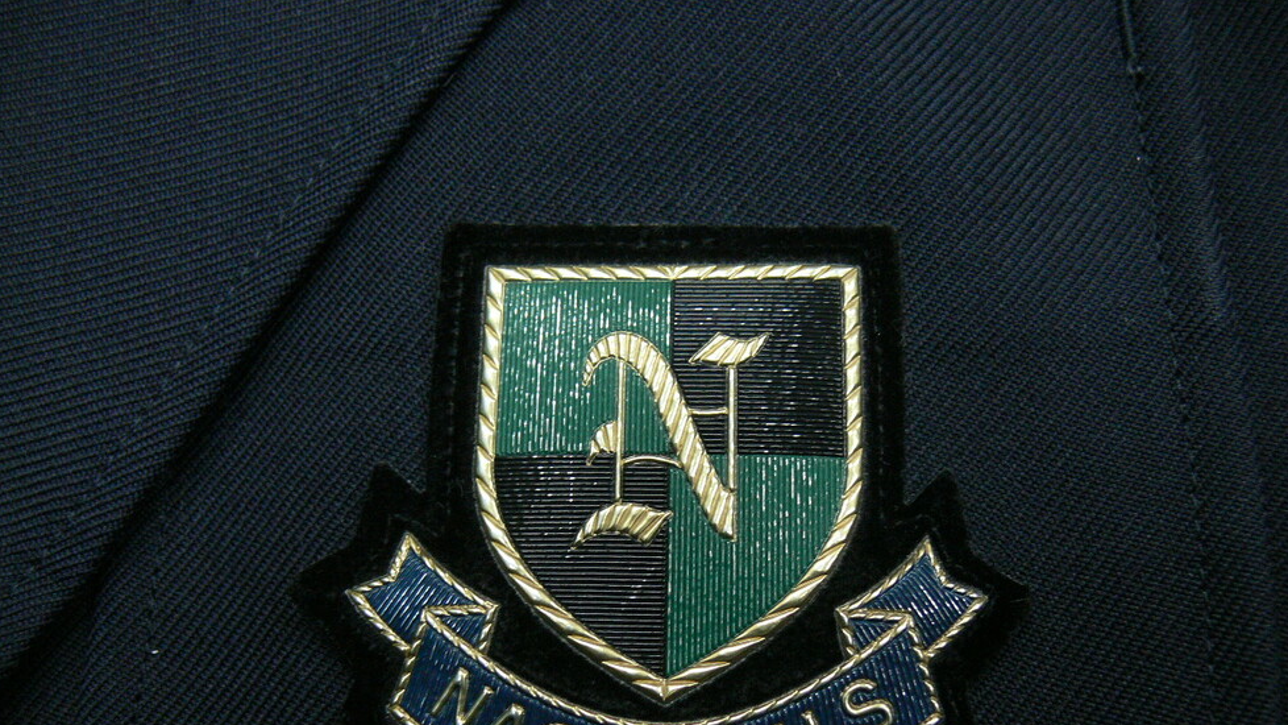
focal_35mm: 39
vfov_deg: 30.2
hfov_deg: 51.6
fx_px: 1332
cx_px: 647
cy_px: 477
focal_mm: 7.4
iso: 200
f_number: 2.8
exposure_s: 1/20
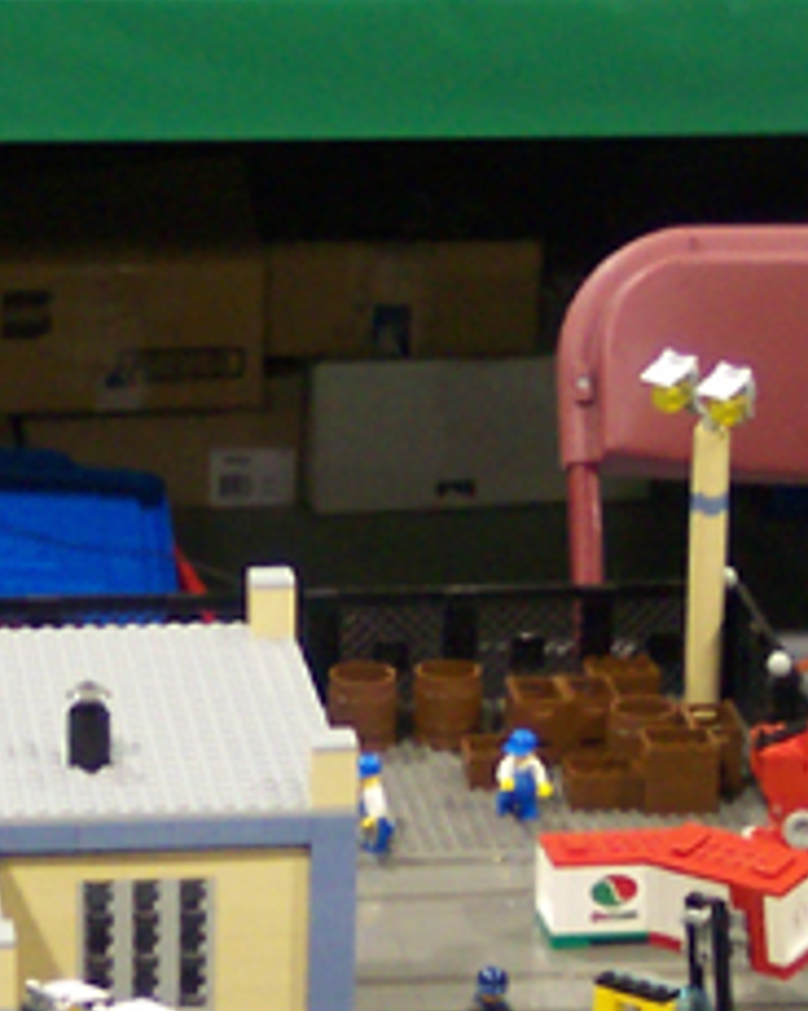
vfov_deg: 12.0
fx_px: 4813
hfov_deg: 9.6
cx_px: 83
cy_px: 569
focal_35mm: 161
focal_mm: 8
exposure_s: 1/10
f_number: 2.8
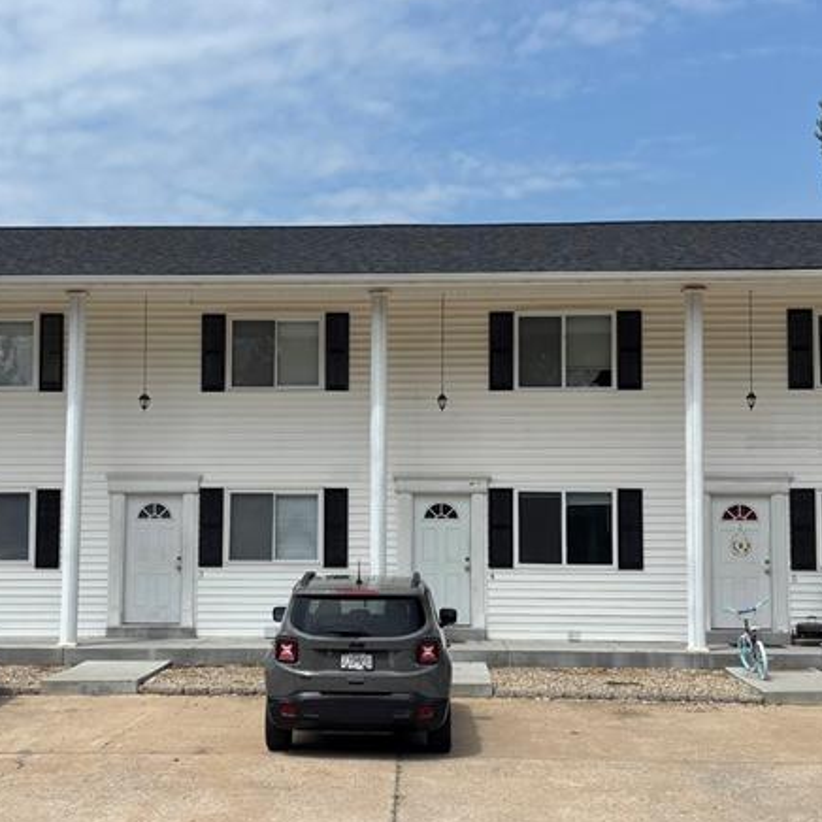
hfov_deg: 31.6
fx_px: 1451
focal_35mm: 54
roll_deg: -0.2
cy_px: 441
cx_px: 349
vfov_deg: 31.6
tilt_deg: +3.7
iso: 50
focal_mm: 5.96
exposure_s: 1/5618
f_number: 1.6
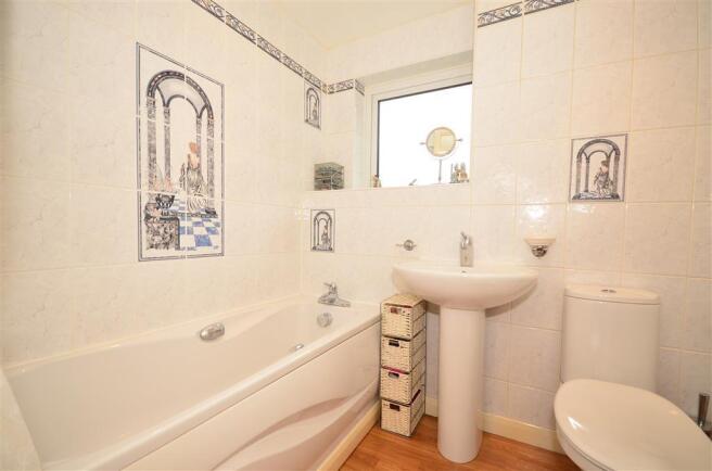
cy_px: 236
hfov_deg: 100.5
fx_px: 296
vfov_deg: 77.0
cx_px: 356
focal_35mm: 15
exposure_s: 1/125
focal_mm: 10
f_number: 5.6
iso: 640
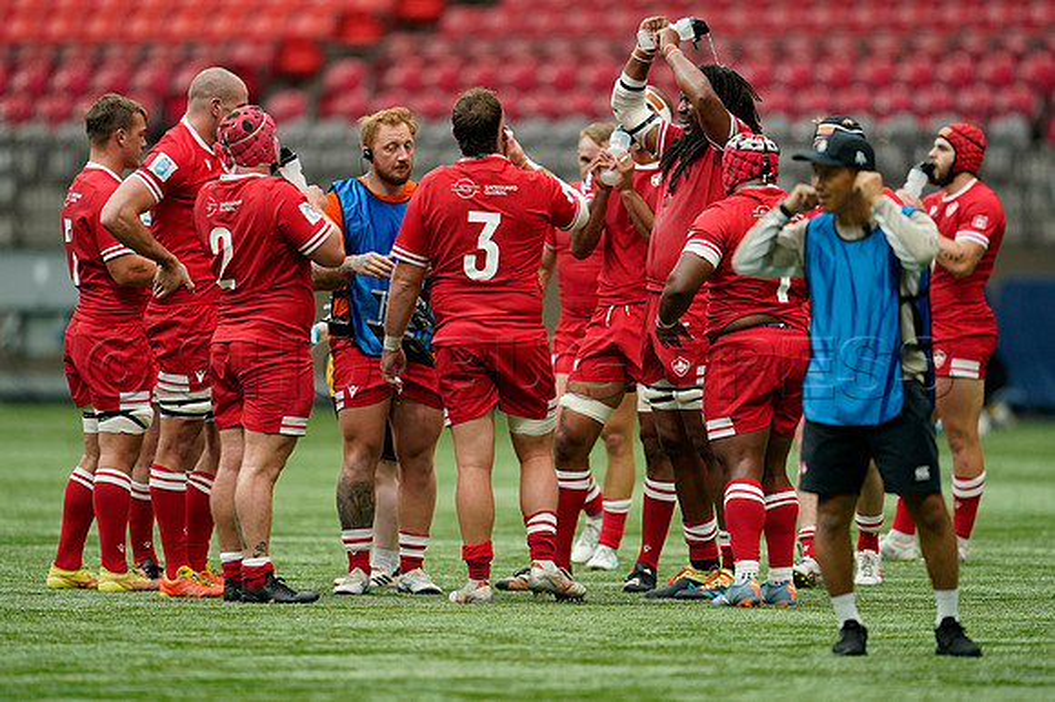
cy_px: 351
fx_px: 11715
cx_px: 528
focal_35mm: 400
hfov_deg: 5.2
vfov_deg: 3.4
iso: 2500
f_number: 2.8
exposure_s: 1/2000
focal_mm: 400
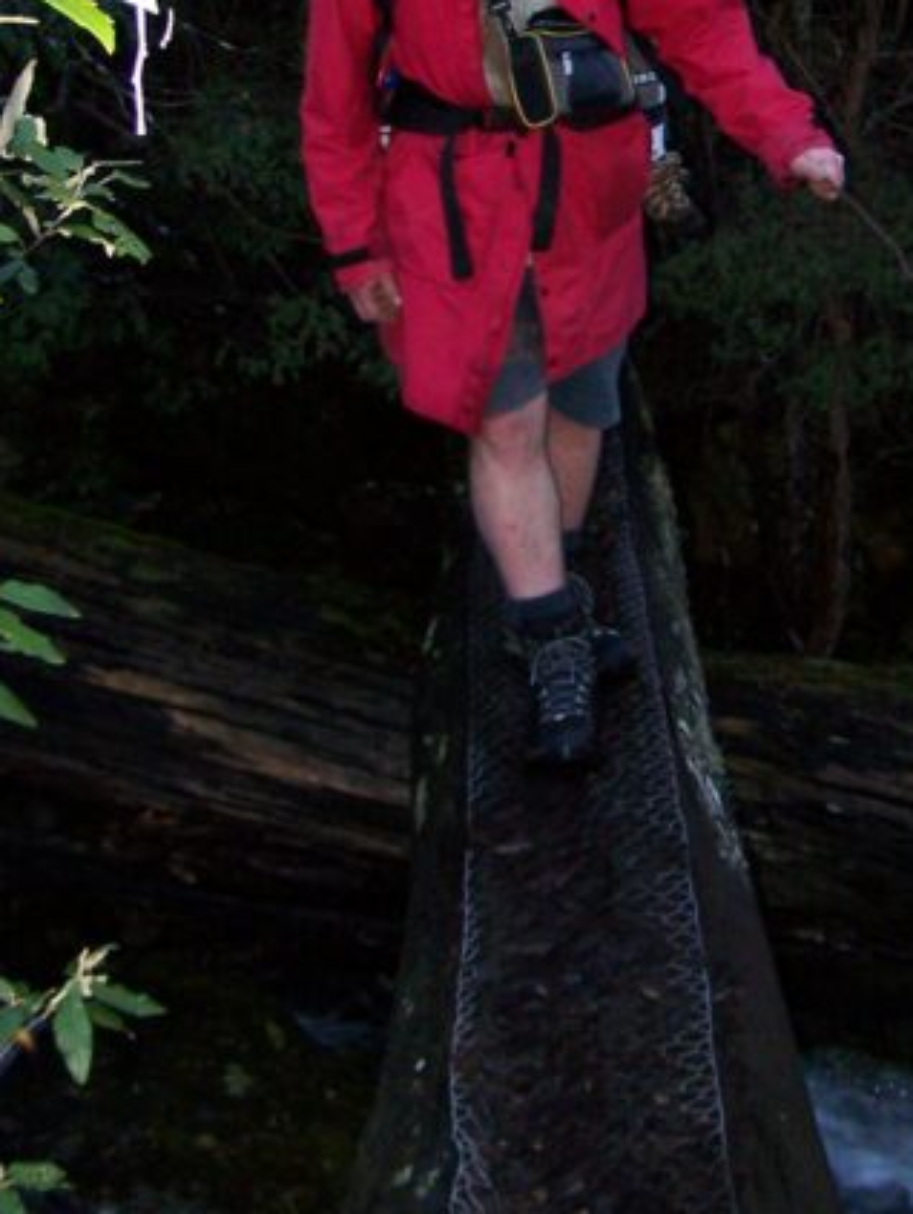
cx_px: 668
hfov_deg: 16.0
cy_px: 319
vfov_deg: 21.1
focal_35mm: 92
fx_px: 3230
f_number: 2.8
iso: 160
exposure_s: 1/60
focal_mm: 6.3
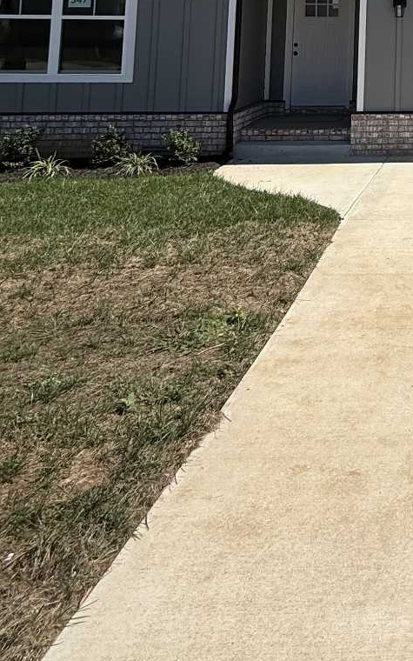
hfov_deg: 27.1
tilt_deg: +4.6
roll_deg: -0.6
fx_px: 720
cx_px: 530
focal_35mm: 40
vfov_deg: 41.8
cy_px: -19
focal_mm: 2.22
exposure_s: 1/2237
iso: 50
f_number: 2.2
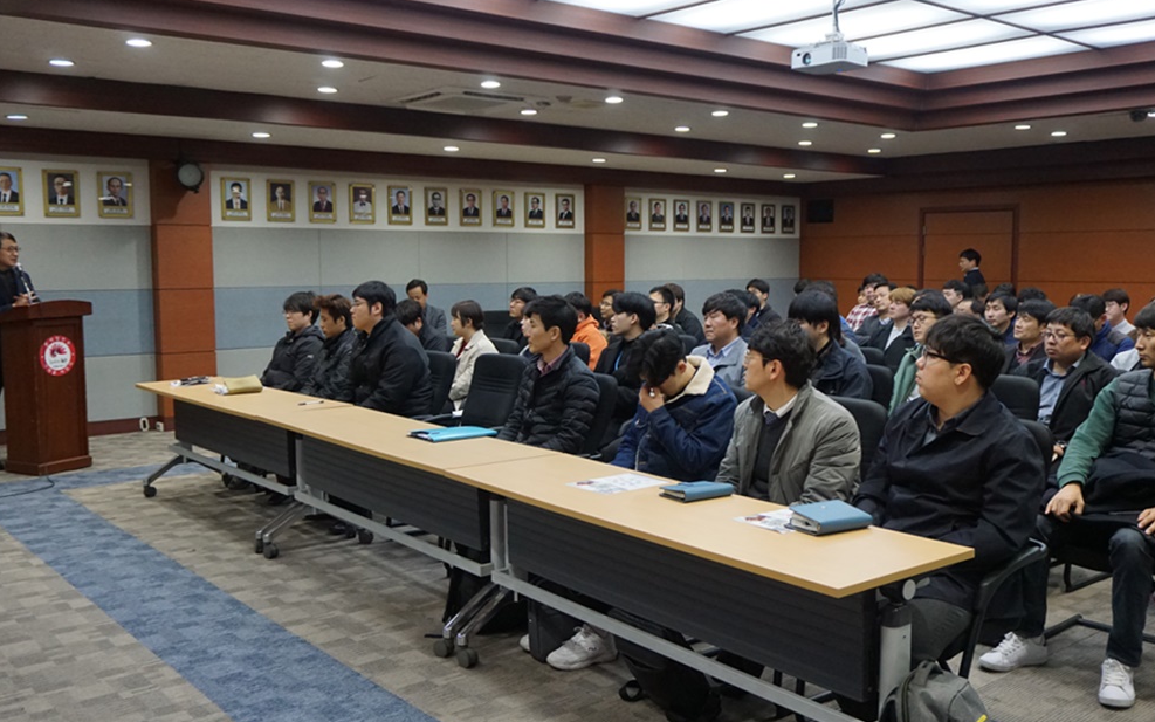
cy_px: 373
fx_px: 1024
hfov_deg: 58.9
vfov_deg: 38.9
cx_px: 578
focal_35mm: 33
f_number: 4
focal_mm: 21
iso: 1250
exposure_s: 1/160
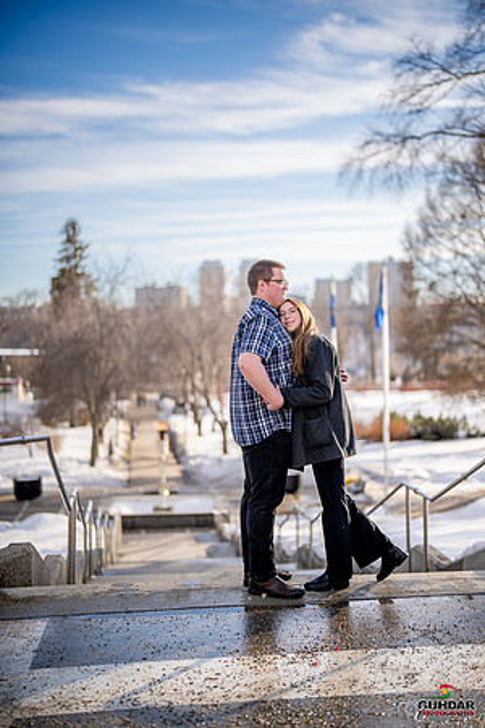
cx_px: 242
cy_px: 364
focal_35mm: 50
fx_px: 1010
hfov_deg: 27.0
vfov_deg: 39.6
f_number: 1.2
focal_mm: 50
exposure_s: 1/6400
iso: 100
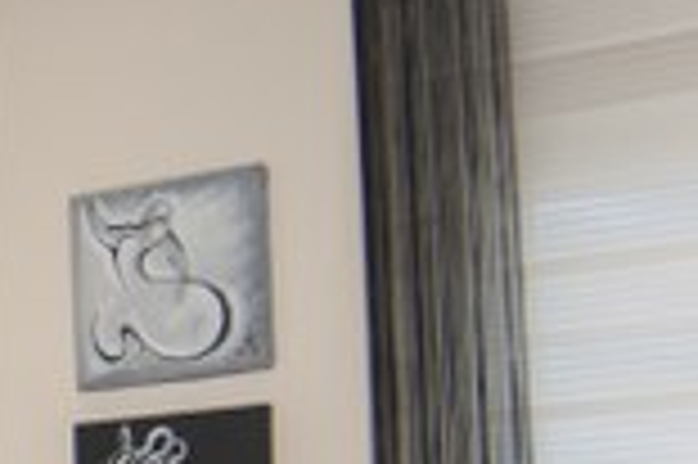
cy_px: 642
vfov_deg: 11.1
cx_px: -703
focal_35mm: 119
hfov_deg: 14.3
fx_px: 2305
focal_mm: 18
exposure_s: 1/60
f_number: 5
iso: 200
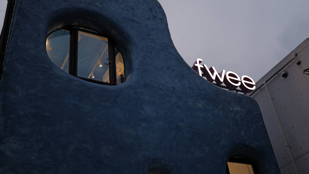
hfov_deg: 44.6
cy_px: 74
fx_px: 377
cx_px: 156
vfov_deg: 25.9
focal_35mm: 46
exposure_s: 1/100
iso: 100
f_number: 2
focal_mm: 43
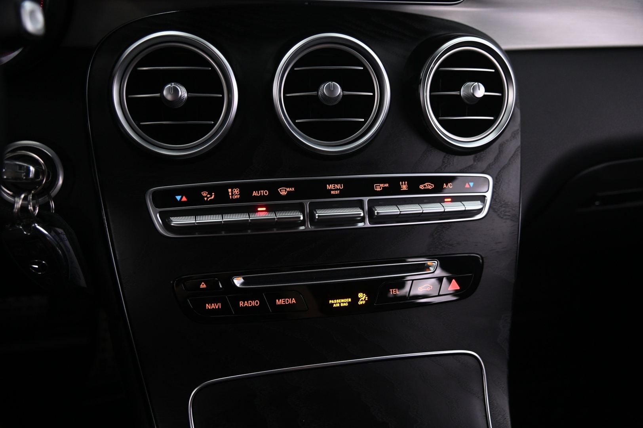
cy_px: 214
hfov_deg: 58.8
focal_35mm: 32
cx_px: 322
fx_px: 571
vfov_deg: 41.1
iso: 2000
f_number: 4
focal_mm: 32
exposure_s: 1/20
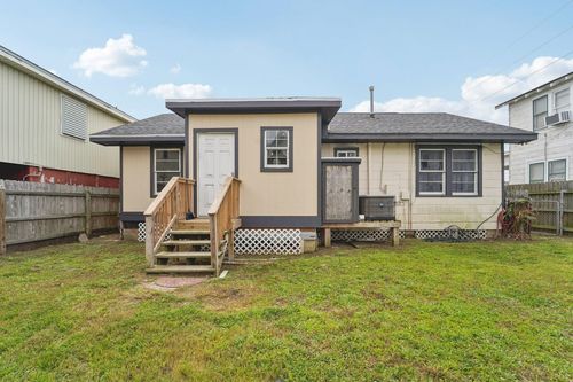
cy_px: 191
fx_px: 223
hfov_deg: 104.3
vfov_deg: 81.2
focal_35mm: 14
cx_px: 286
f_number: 8
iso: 500
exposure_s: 1/1250
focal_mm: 14
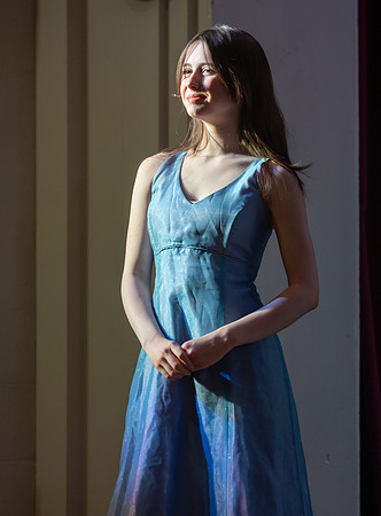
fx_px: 4879
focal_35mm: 329
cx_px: 175
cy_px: 241
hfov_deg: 4.5
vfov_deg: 6.1
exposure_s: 1/250
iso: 1000
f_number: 2.8
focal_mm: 200
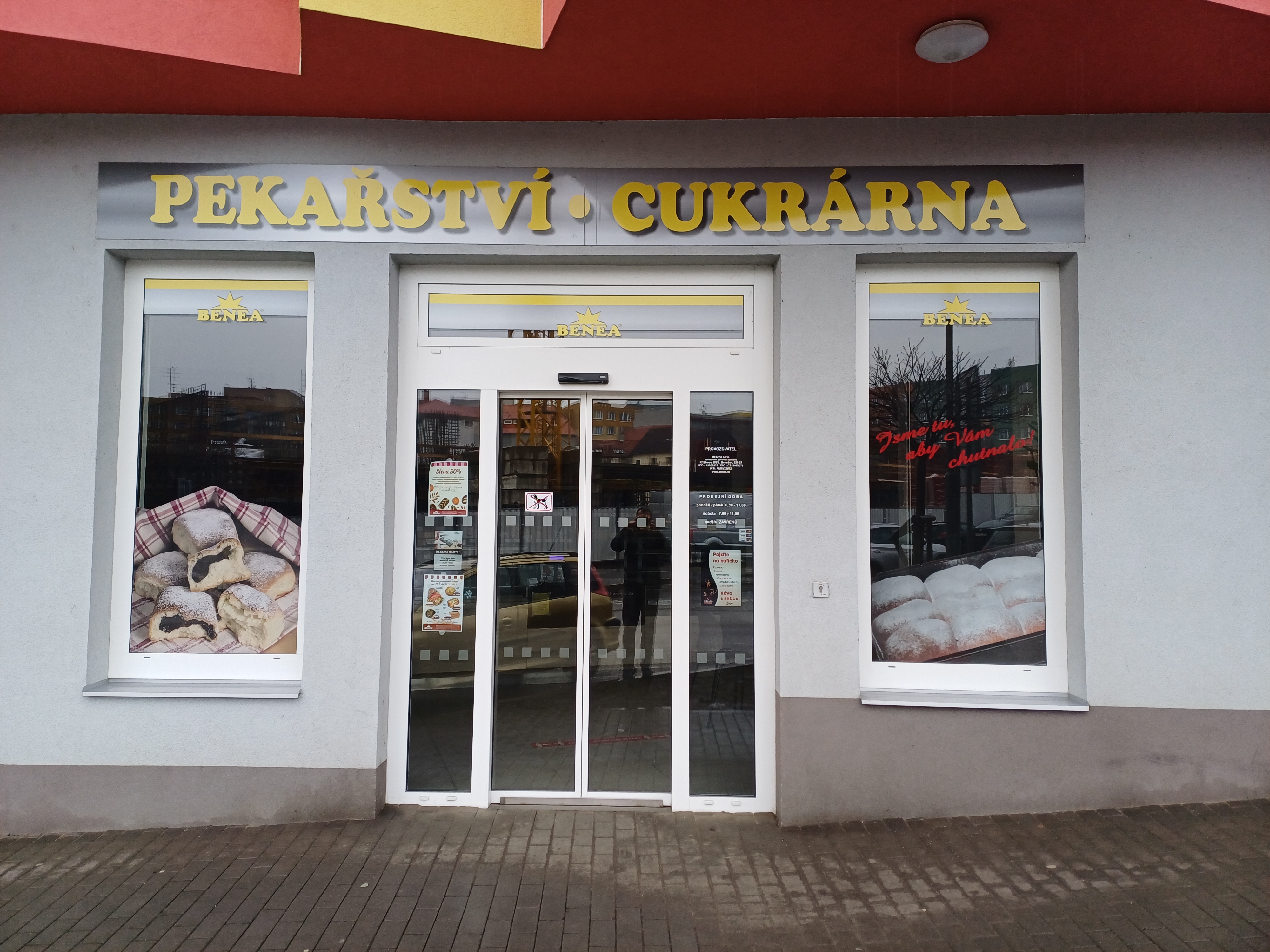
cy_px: 476
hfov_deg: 69.4
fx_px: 917
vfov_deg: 54.9
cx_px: 635
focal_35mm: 25
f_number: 1.8
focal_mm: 4.65
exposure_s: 1/100
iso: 80
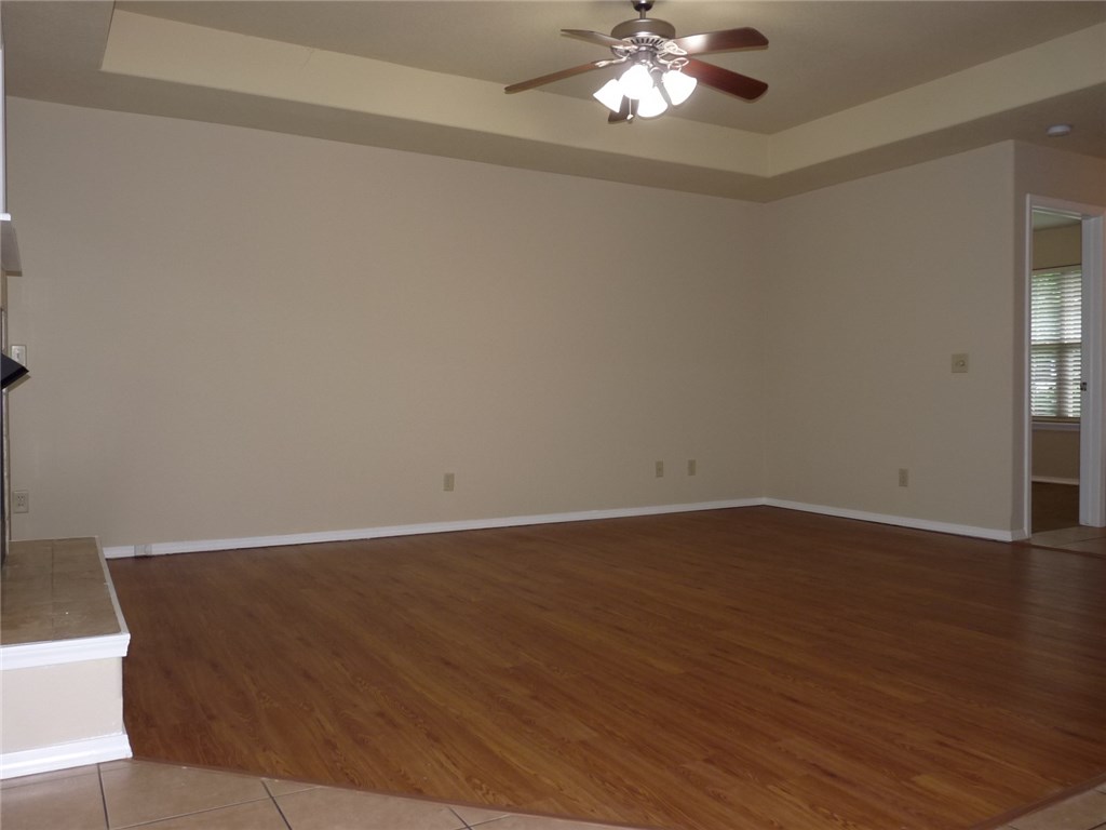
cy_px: 415
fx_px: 863
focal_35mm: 27
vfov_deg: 51.4
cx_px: 553
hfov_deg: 65.3
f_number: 2.8
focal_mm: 4.8
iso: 160
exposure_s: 1/40
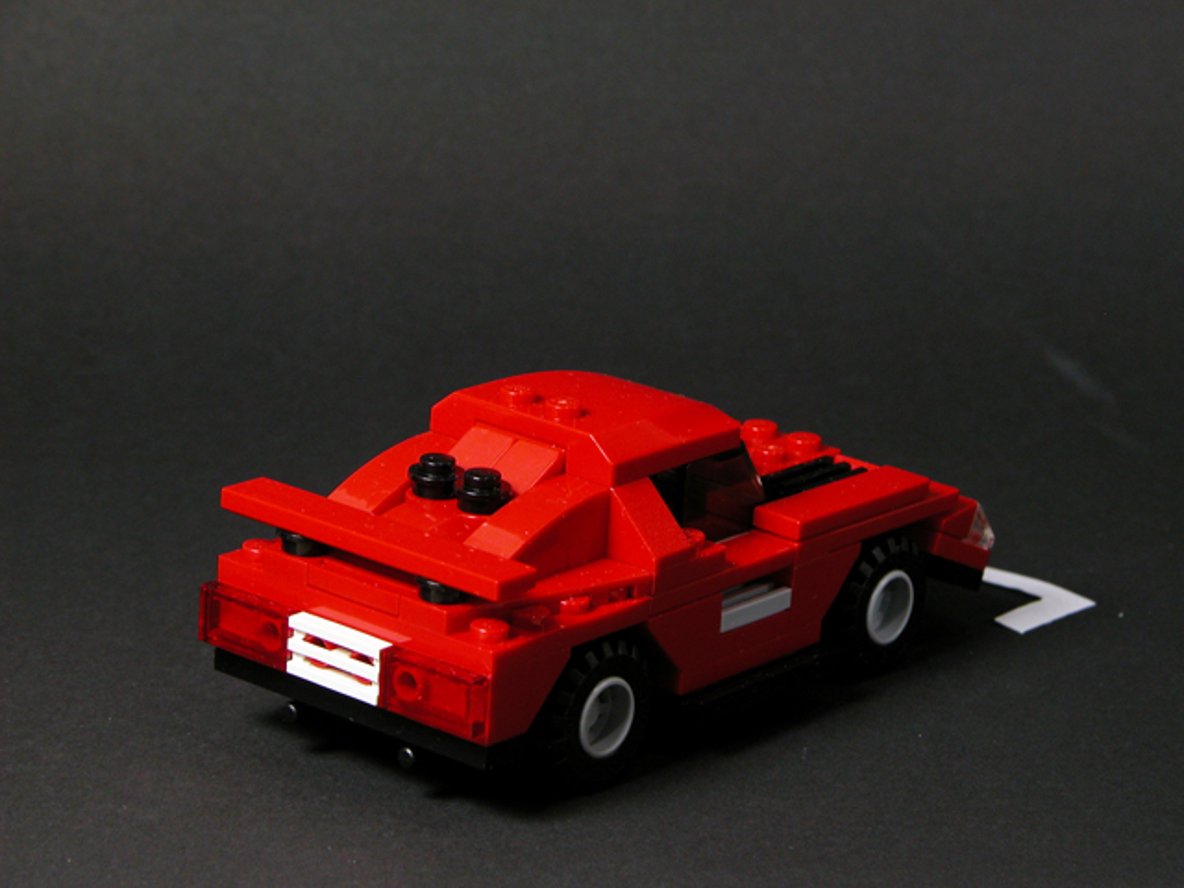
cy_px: 444
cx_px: 592
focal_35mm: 125
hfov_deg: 15.8
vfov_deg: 11.9
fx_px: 4275
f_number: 6
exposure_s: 1/8
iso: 100
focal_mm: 31.9
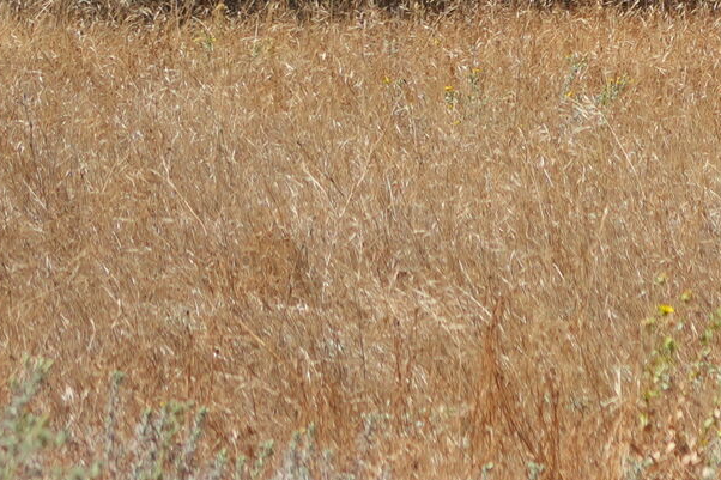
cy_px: -393
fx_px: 7188
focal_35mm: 359
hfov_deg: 5.4
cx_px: 2092
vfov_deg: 3.8
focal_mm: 50
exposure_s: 1/1250
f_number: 4.5
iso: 250
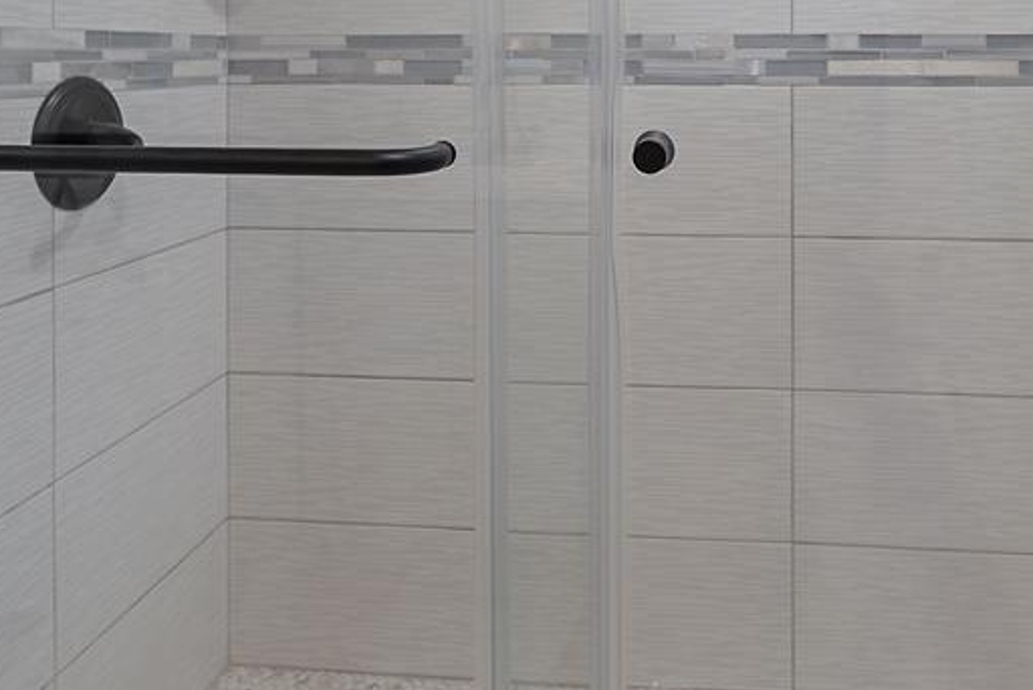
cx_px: 632
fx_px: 919
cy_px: 75
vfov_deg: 38.5
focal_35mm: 32
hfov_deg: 58.1
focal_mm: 16
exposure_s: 1/1.67
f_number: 8
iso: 100
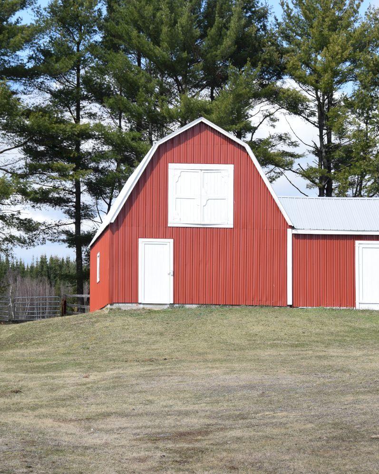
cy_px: 237
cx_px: 197
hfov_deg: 11.2
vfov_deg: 14.0
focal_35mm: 138
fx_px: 1932
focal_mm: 65
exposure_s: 1/400
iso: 200
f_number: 9
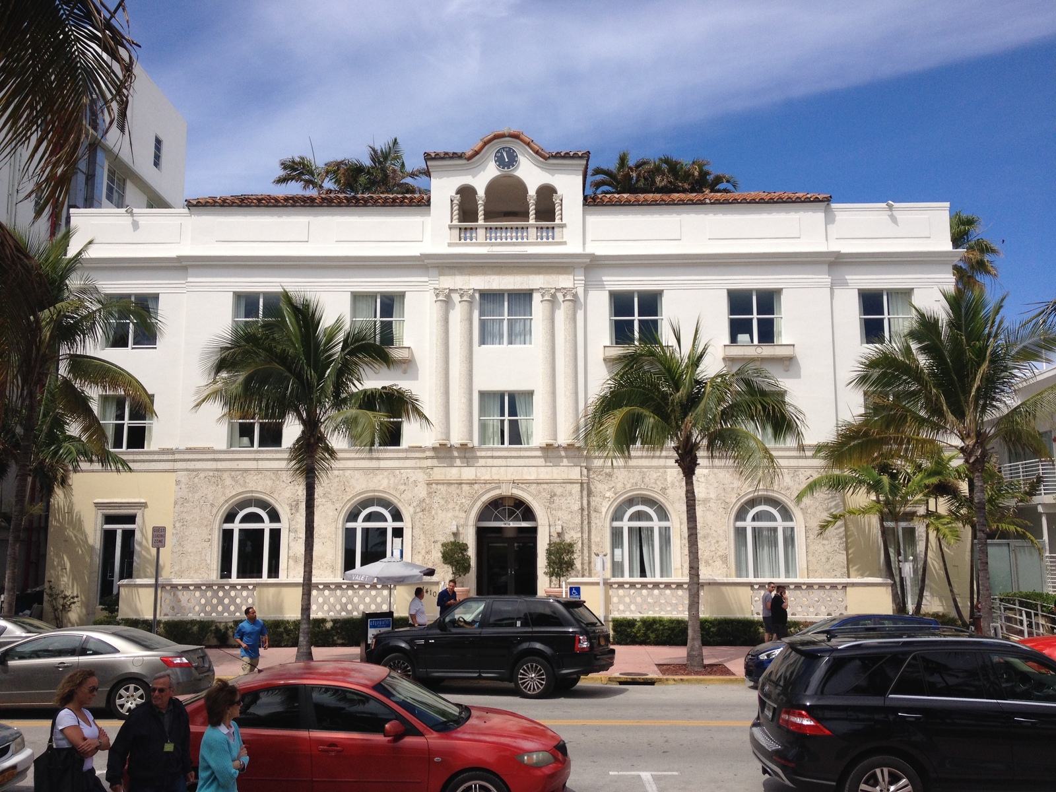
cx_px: 528
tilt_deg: +6.5
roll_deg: +0.5
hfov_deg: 52.6
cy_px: 396
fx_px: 1068
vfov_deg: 40.7
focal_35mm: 35
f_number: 2.4
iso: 50
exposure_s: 1/2304
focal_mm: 4.28
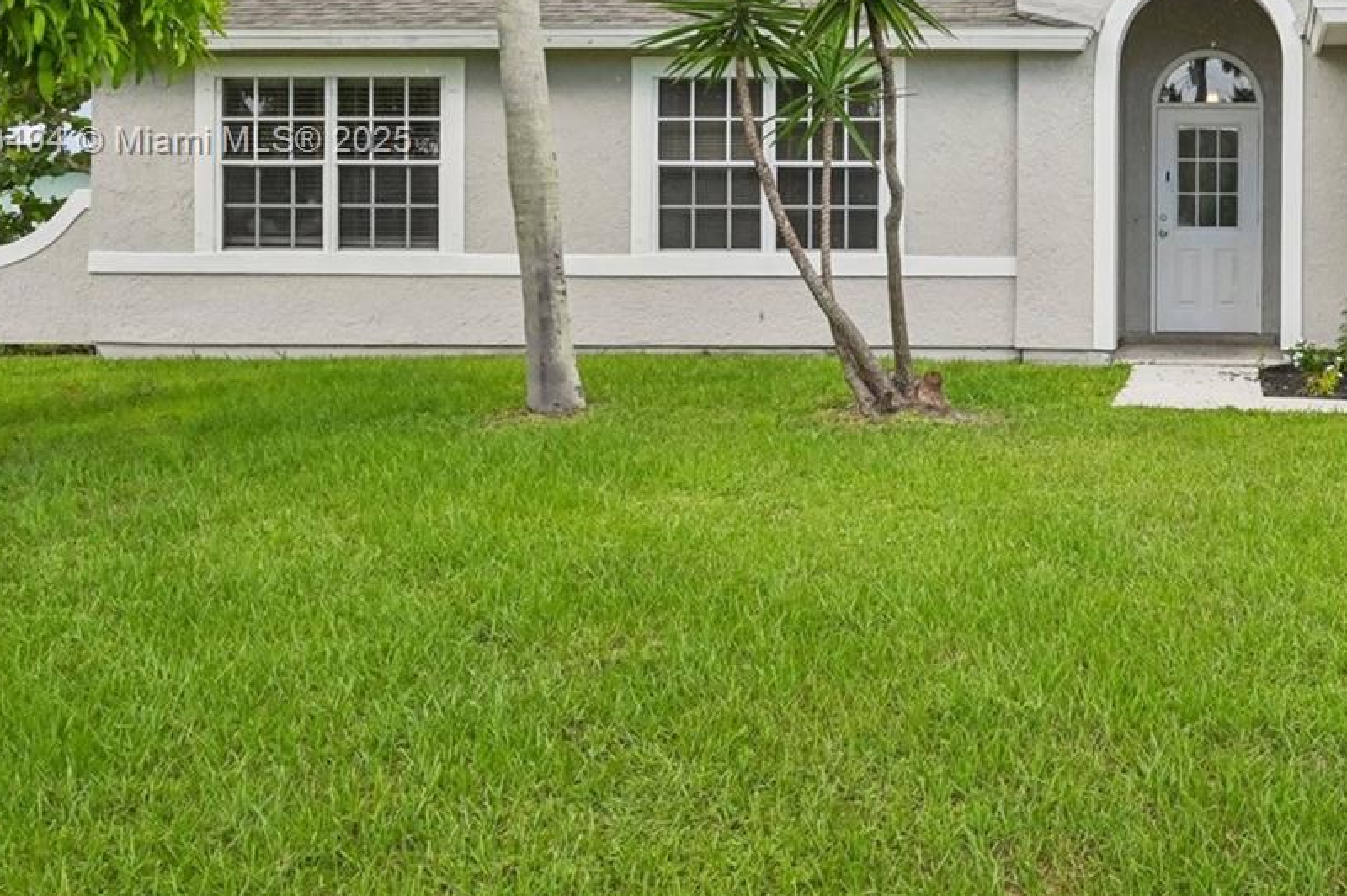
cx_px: 1221
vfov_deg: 31.5
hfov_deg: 43.2
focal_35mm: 41
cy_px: 144
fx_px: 1533
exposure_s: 1/1600
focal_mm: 20.5
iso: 800
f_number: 8
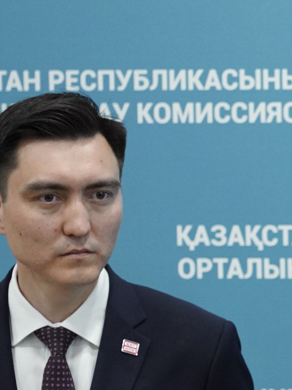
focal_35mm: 283
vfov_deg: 7.0
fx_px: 3185
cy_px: 327
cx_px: 687
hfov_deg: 5.1
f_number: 2.8
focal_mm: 70
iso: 2000
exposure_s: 1/250
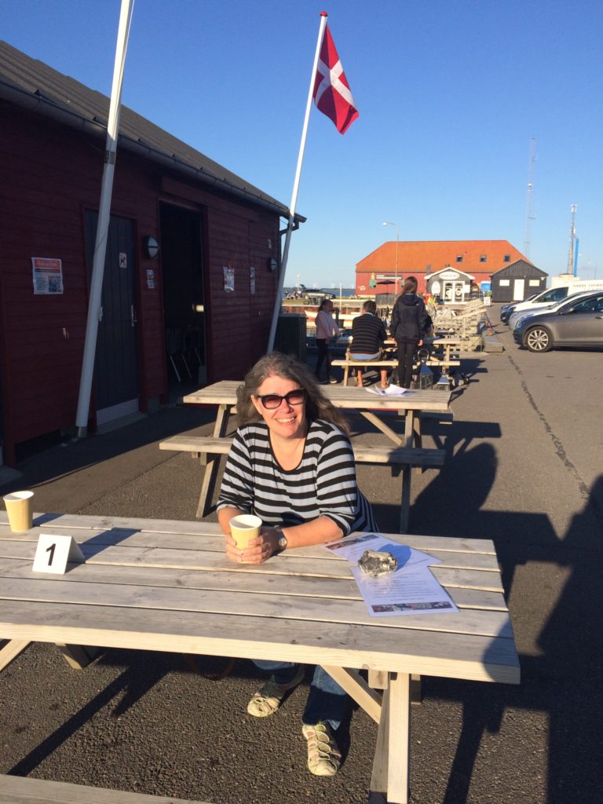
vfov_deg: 61.7
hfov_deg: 48.2
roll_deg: -0.2
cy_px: 402
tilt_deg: -12.4
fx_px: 674
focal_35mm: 29
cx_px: 302
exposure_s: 1/2053
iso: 32
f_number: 2.2
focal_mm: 4.15
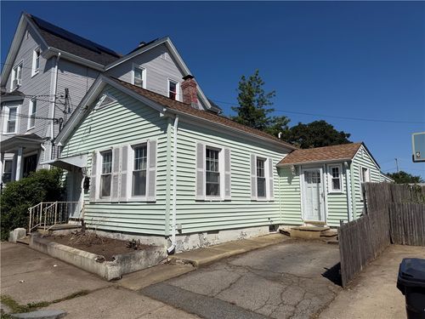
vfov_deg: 56.8
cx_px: 212
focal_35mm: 24
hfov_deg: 71.6
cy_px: 160
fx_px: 295
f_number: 1.78
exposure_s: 1/11905
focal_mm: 6.76
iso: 80
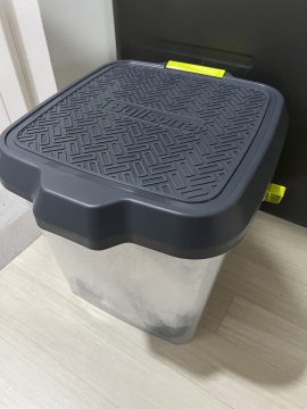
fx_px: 307
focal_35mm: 26
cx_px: 154
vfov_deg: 67.3
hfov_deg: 53.1
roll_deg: +1.0
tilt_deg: -43.8
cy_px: 204
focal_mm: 5.7
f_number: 1.5
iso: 500
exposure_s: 1/60
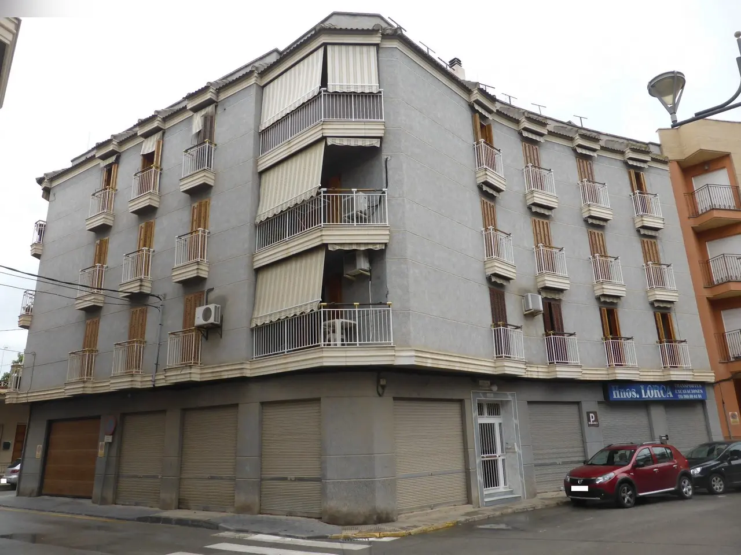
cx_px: 370
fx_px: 535
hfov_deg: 69.4
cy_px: 278
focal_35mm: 25
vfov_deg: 54.9
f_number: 3.3
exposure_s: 1/320
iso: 100
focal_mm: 4.3
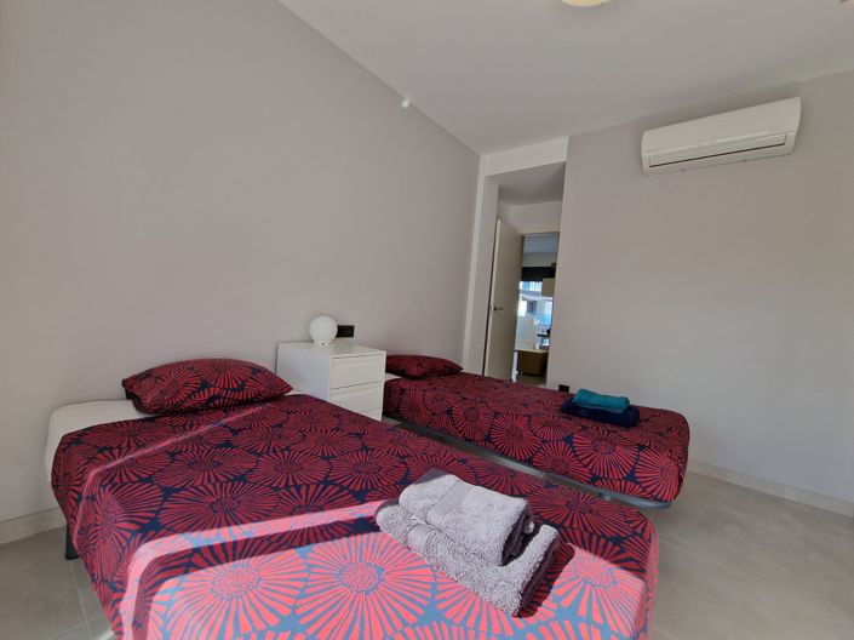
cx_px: 427
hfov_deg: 106.2
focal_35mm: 13
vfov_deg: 89.9
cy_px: 320
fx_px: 321
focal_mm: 2.2
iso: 50
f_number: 2.2
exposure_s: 1/246
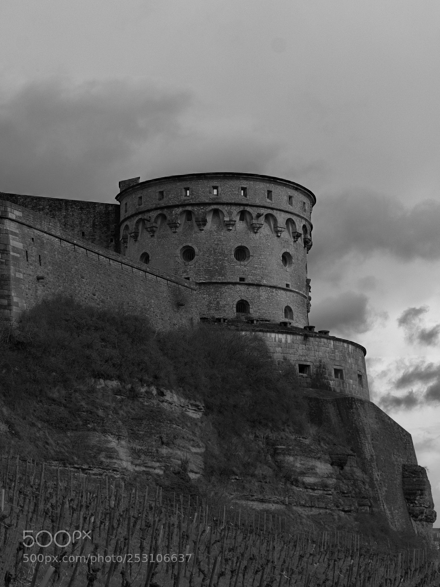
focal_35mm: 92
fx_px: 1559
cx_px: 220
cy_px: 294
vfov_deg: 21.3
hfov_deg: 16.1
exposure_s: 1/160
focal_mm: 46
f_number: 9
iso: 200
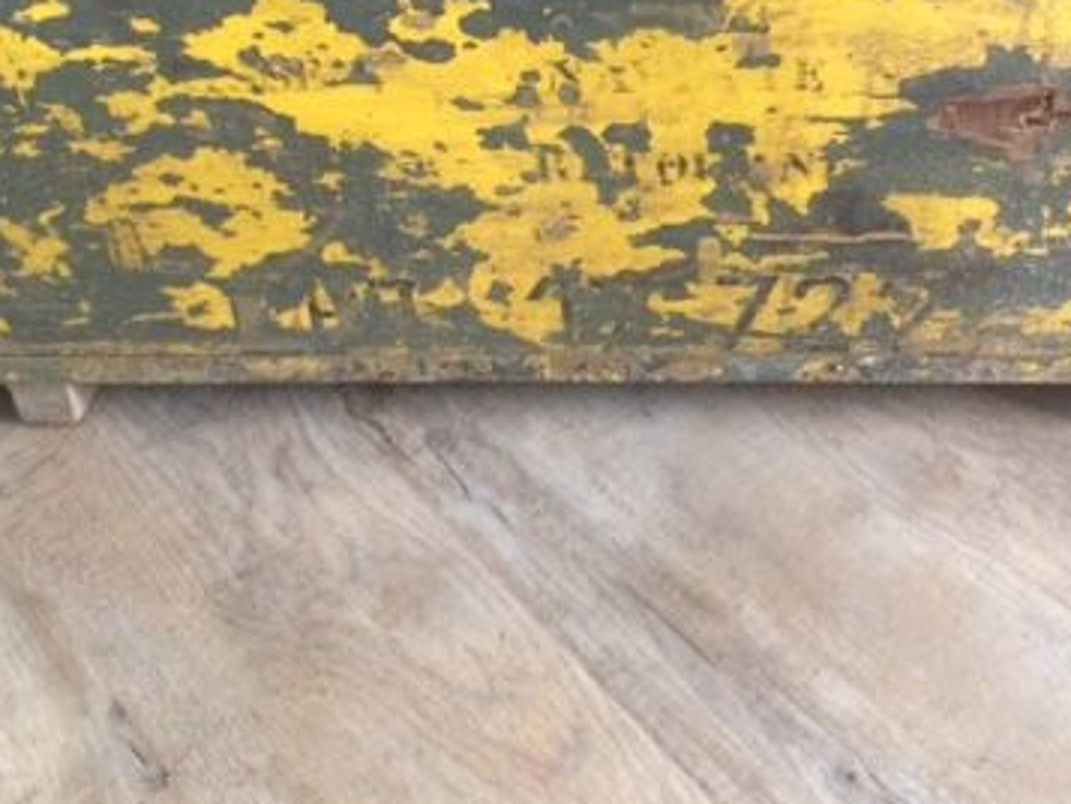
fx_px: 1609
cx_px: 636
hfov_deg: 36.7
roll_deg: +0.2
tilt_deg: -38.6
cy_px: 153
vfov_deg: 27.5
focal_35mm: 52
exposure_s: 1/17
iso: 320
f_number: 2.2
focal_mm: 4.15
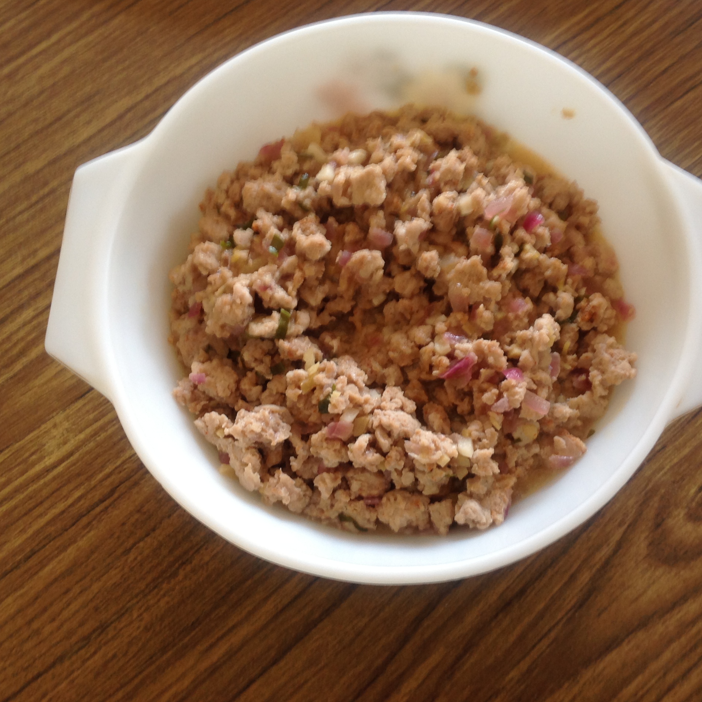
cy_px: 346
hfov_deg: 40.0
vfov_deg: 40.0
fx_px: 964
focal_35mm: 42
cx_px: 386
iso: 50
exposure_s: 1/17
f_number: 2.4
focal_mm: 4.28
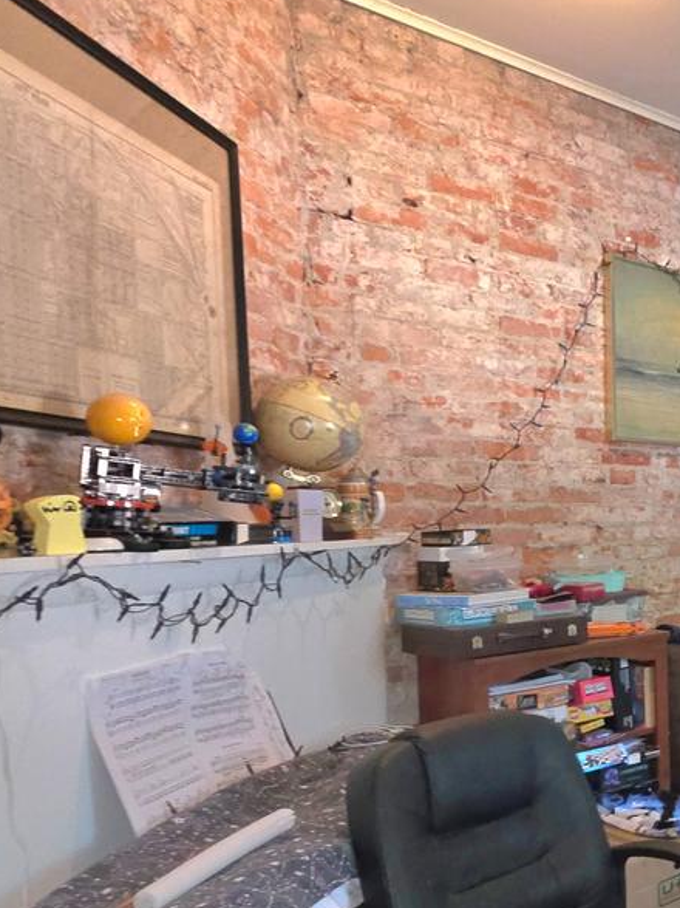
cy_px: 546
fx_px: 891
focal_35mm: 34
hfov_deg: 31.9
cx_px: 882
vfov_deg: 53.6
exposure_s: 1/40
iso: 250
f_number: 1.9
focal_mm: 2.2
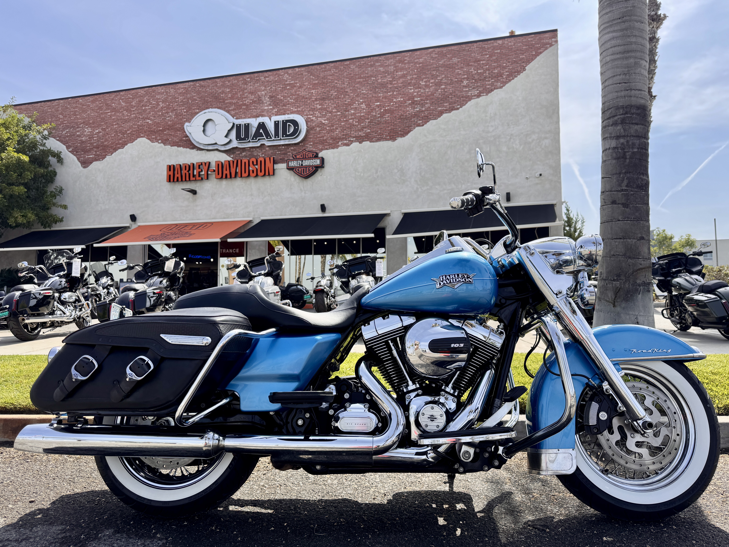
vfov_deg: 56.8
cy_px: 274
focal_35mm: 24
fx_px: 505
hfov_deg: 71.6
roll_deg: -1.0
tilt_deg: +3.5
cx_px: 364
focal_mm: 6.76
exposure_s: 1/2105
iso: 80
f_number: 1.78
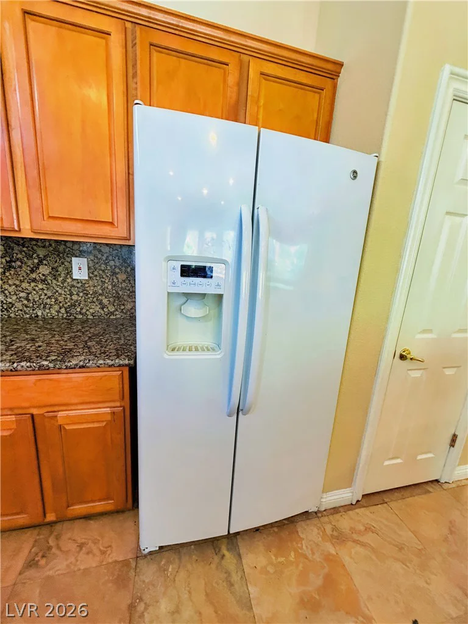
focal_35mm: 14
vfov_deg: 102.1
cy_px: 312
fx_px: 252
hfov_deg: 85.7
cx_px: 234
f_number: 2.2
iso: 320
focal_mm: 2.22
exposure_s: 1/120
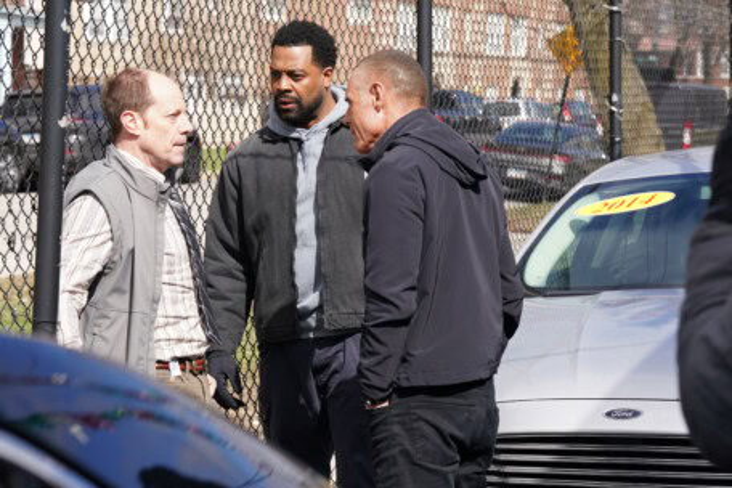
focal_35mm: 108
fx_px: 2196
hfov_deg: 18.9
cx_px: 366
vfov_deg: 12.7
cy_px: 244
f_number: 9
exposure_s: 1/400
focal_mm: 108
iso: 250
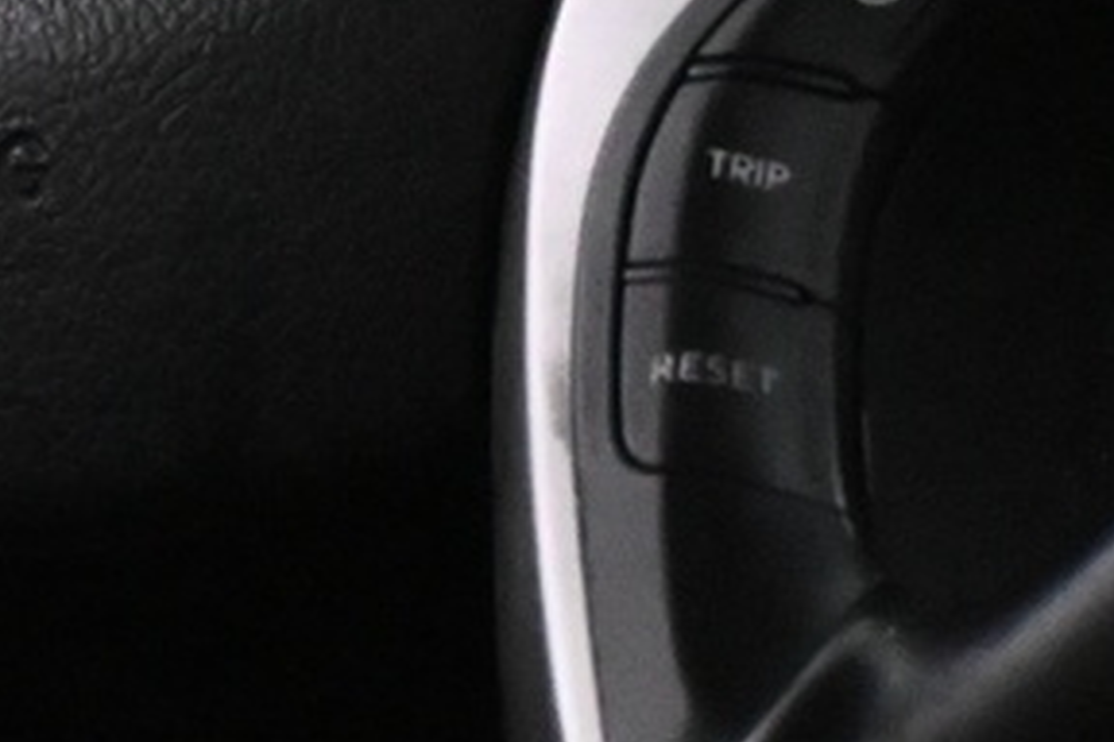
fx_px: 7191
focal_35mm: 232
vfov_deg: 5.8
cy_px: -441
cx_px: 15
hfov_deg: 8.8
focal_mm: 27.5
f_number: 4.5
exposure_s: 1/60
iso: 8000
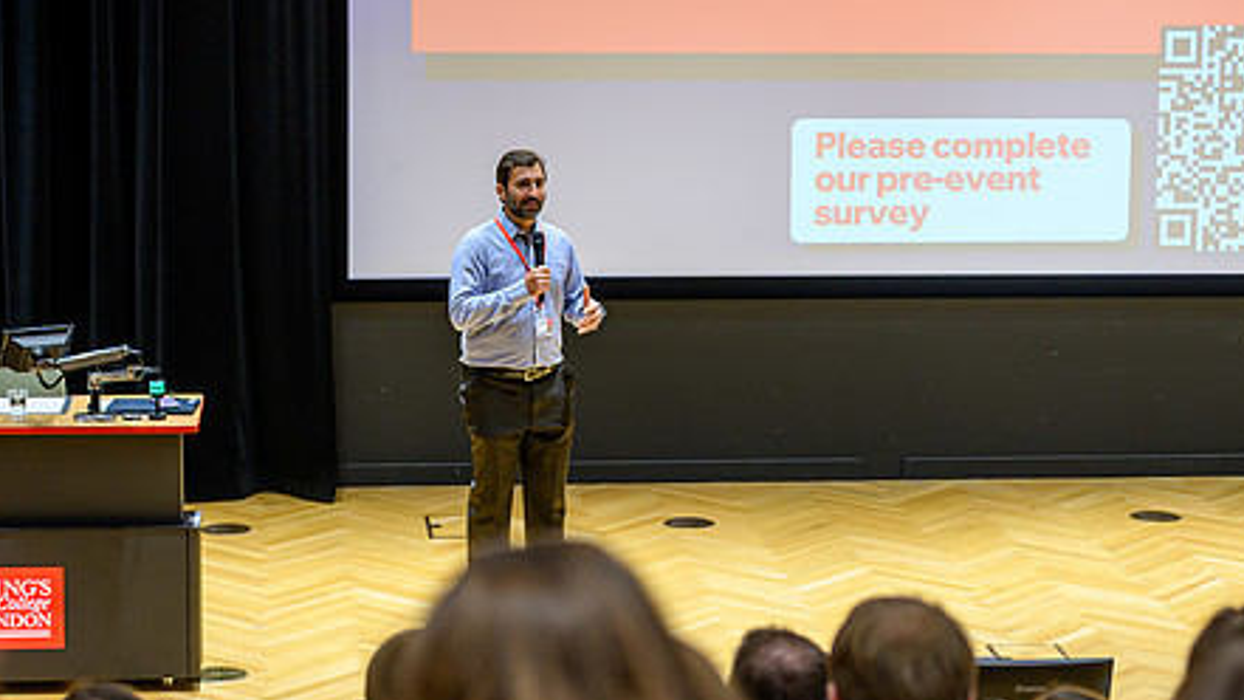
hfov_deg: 21.8
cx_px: 635
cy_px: 227
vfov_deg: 12.3
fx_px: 3232
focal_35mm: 98
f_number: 2.2
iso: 280
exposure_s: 1/125
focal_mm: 47
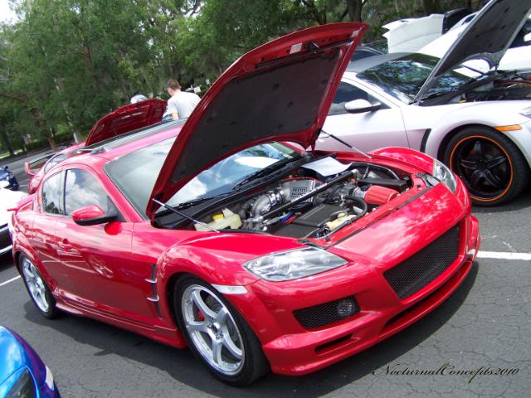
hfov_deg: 49.0
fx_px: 583
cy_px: 199
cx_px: 266
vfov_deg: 37.7
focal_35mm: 38
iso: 64
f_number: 2.8
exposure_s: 1/200
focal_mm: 6.3
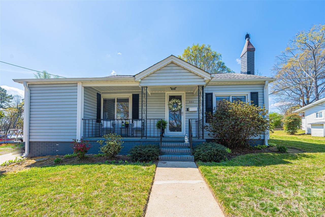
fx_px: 126
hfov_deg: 104.3
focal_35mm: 14
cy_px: 108
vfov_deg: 81.2
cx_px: 162
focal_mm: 14
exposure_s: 1/500
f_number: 6.3
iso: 100
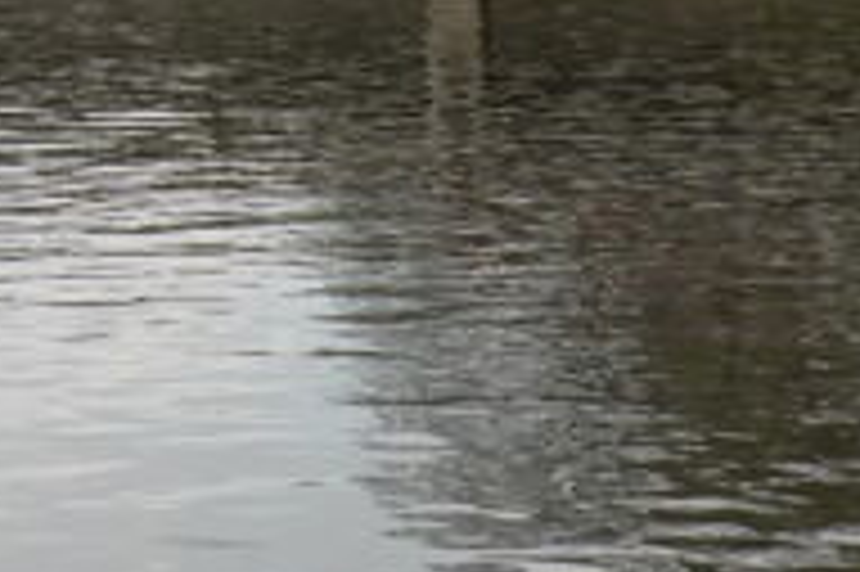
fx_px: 3604
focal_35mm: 151
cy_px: -615
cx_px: -540
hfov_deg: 12.7
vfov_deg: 8.5
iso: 400
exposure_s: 1/250
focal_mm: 13.29
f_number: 10
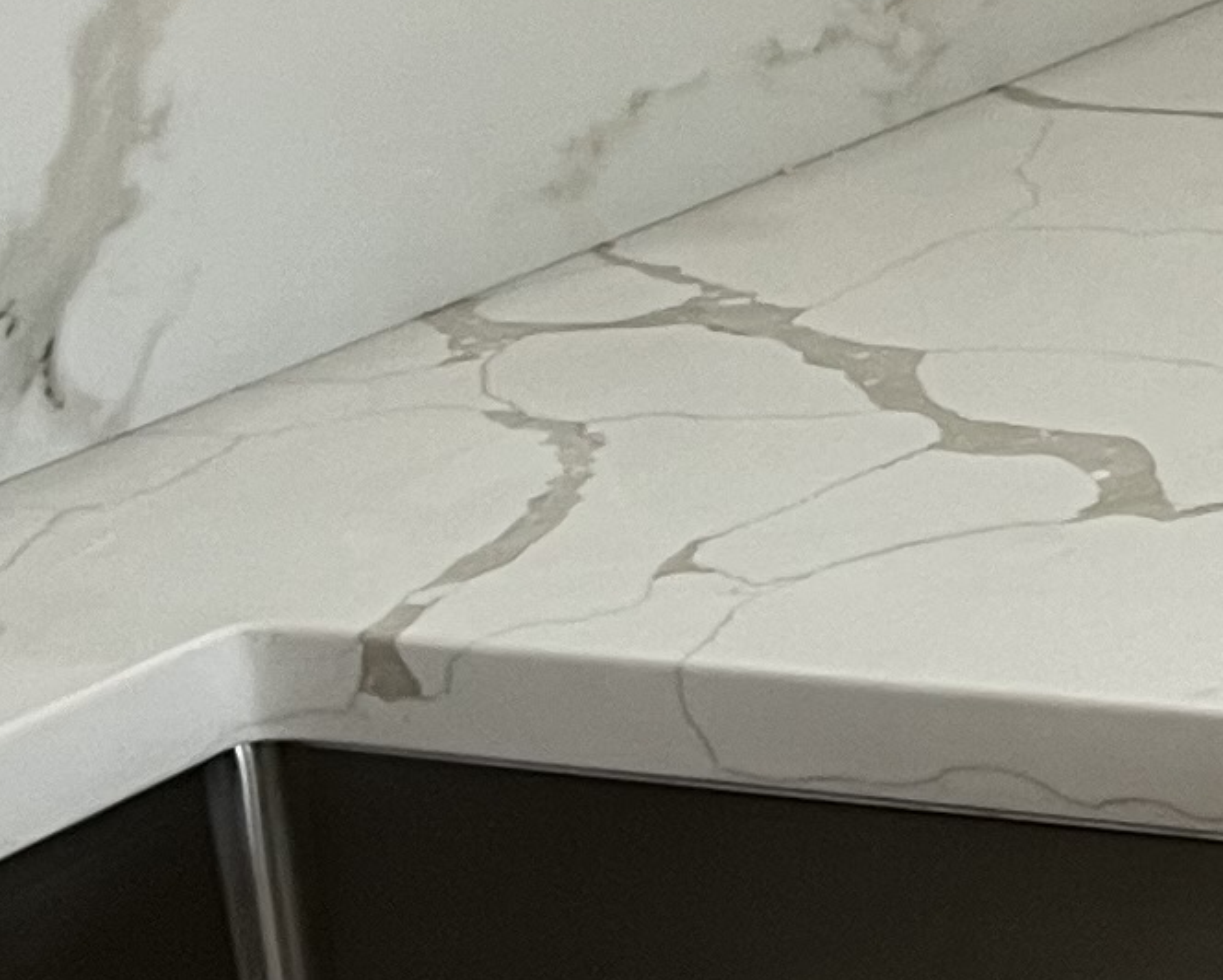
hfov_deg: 11.5
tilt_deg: -11.9
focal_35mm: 154
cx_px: 2269
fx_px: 5577
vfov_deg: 9.9
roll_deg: +3.3
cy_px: -160
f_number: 1.5
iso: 80
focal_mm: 5.7
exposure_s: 1/60
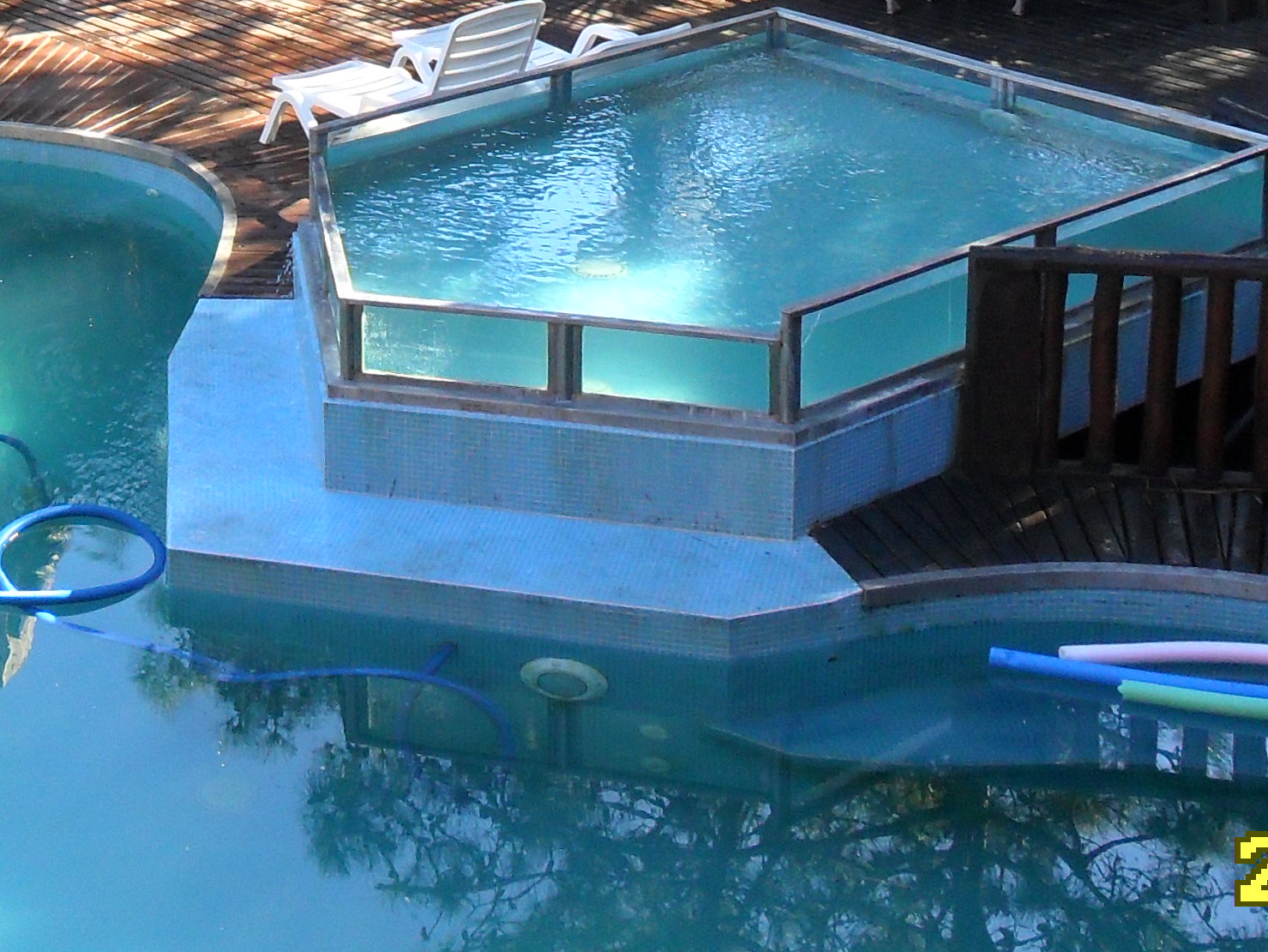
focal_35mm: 73
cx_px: 207
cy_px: -170
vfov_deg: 19.1
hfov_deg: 26.1
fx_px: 2675
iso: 100
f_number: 3.5
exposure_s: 1/125
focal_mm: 4.9
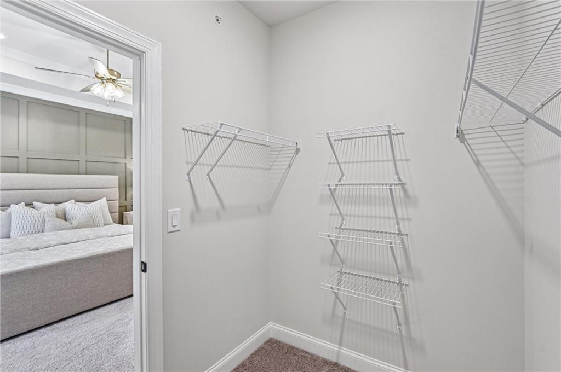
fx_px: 249
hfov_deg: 96.8
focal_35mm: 16
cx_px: 280
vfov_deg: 73.6
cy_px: 186
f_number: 8
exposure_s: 1/15
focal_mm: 16
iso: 400
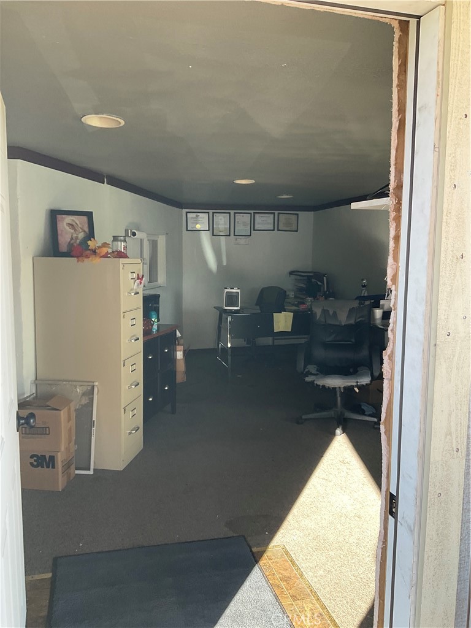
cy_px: 314
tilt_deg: -6.1
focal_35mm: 29
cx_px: 236
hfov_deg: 48.2
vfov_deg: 61.7
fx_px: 526
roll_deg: -0.1
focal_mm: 3
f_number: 1.8
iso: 25
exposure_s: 1/100
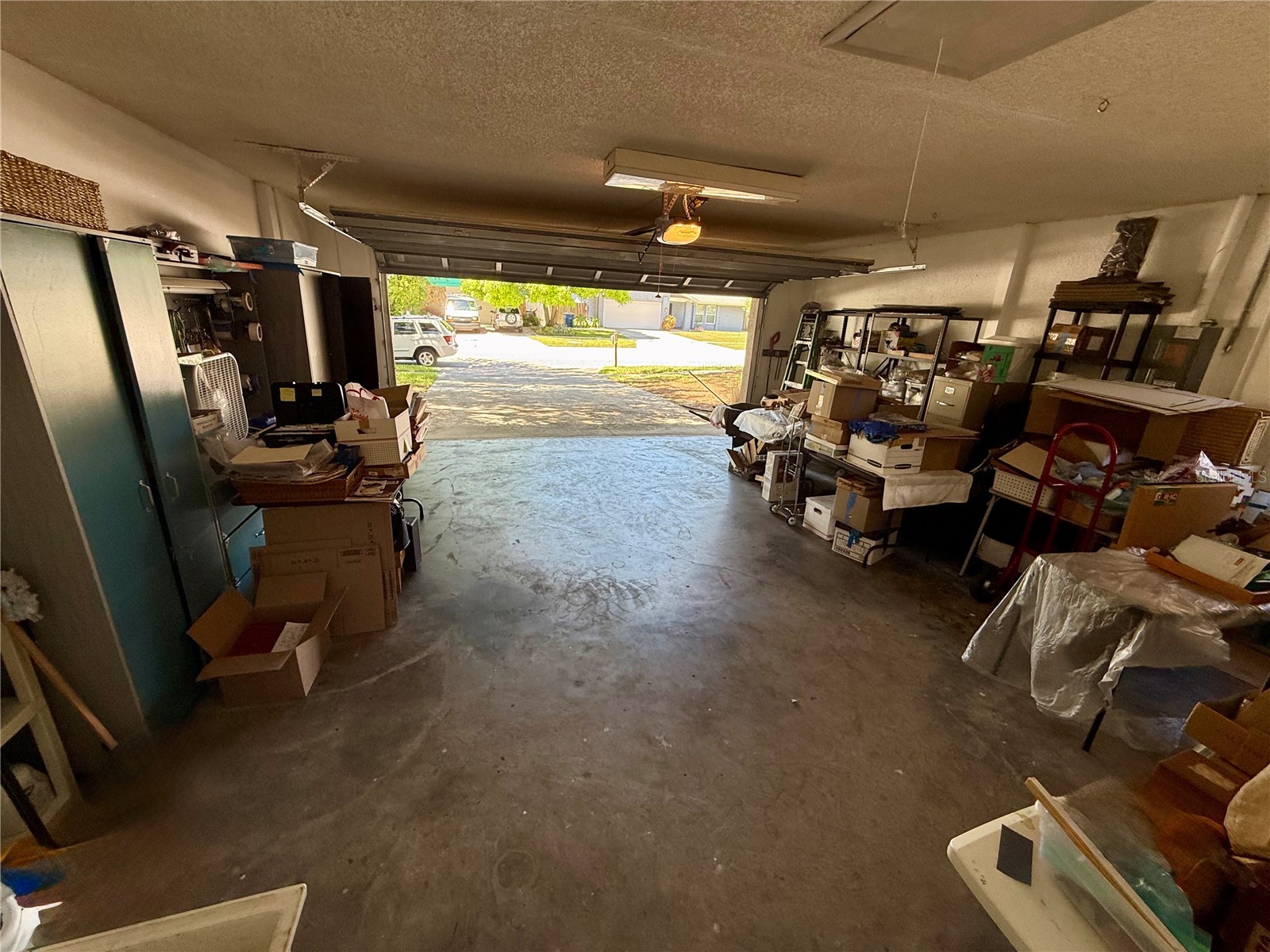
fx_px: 514
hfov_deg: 102.1
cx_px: 635
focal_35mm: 14
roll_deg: -3.9
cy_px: 476
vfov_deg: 85.7
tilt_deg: -15.5
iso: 64
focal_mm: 2.22
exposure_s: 1/99
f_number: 2.2
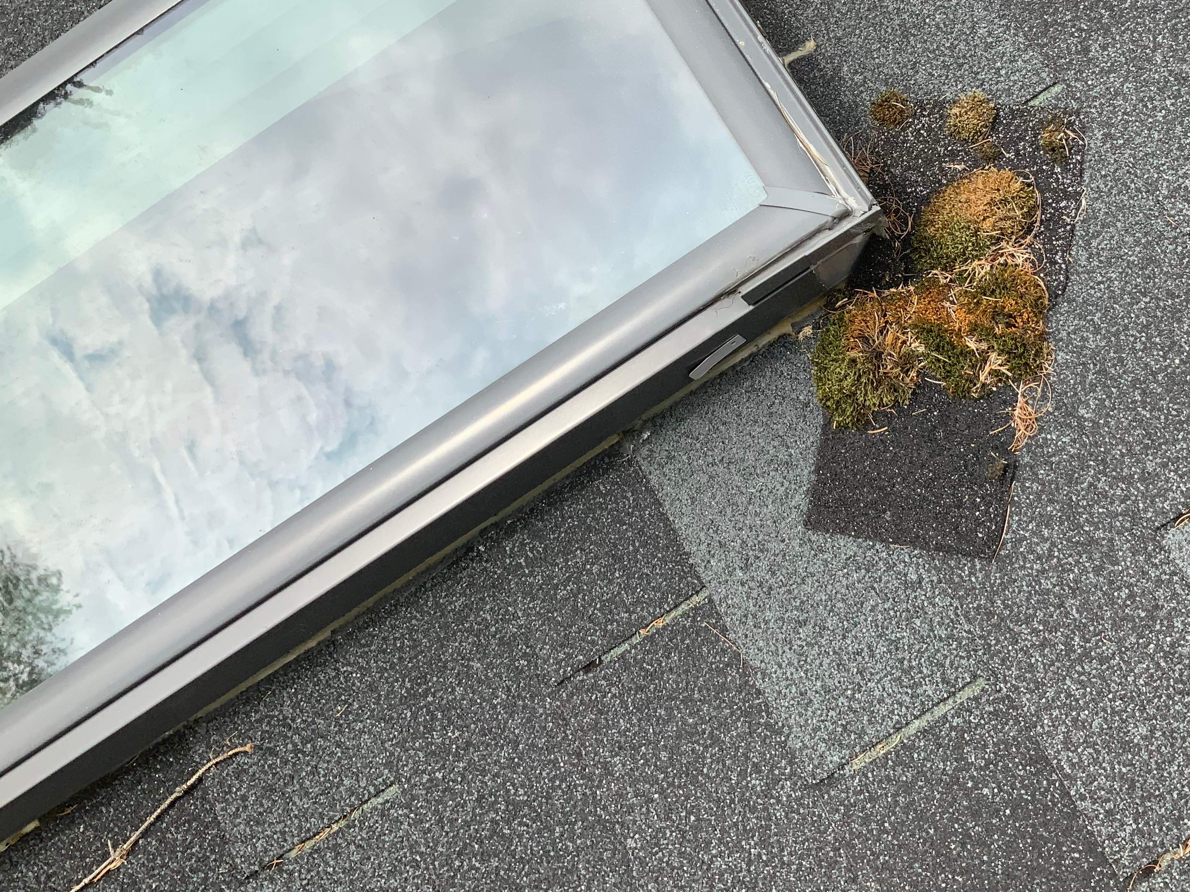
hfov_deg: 44.0
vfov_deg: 33.8
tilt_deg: -57.5
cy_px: 254
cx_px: 815
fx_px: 1444
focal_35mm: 42
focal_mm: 3
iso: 16
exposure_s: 1/997
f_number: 1.8
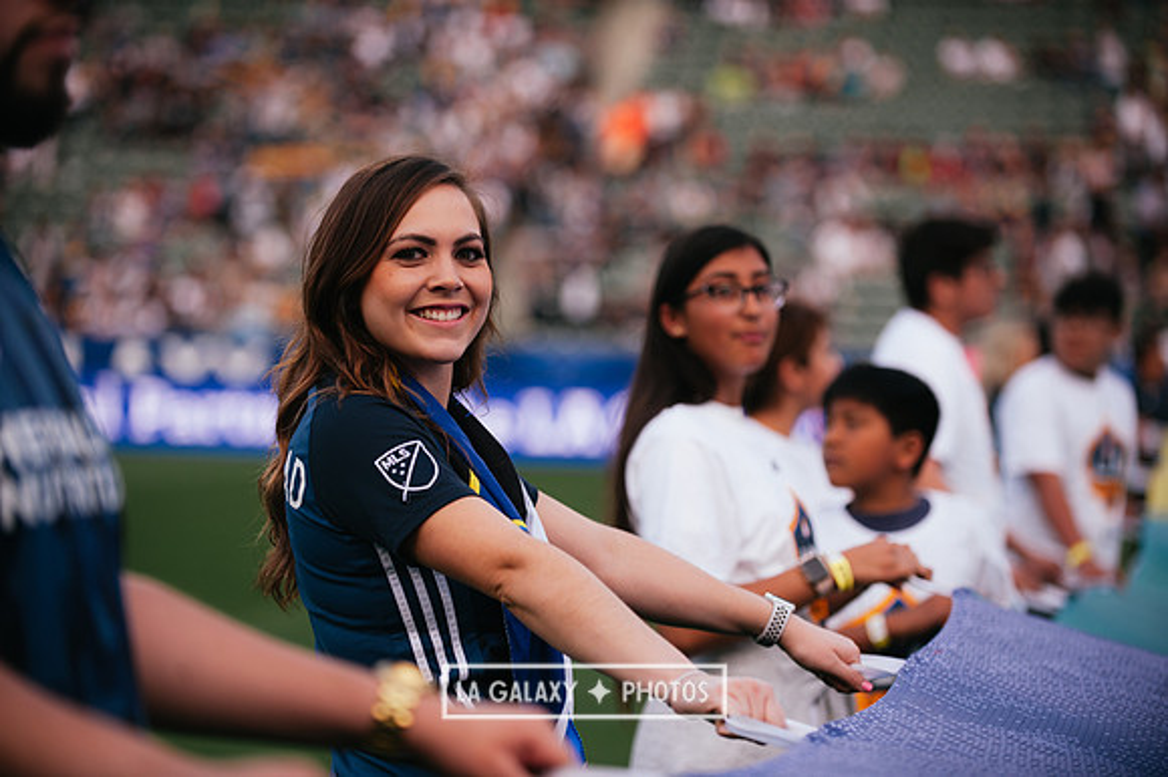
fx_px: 4053
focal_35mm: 125
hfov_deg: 16.4
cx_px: 584
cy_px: 388
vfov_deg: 11.0
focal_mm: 125
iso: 250
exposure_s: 1/800
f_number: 2.8
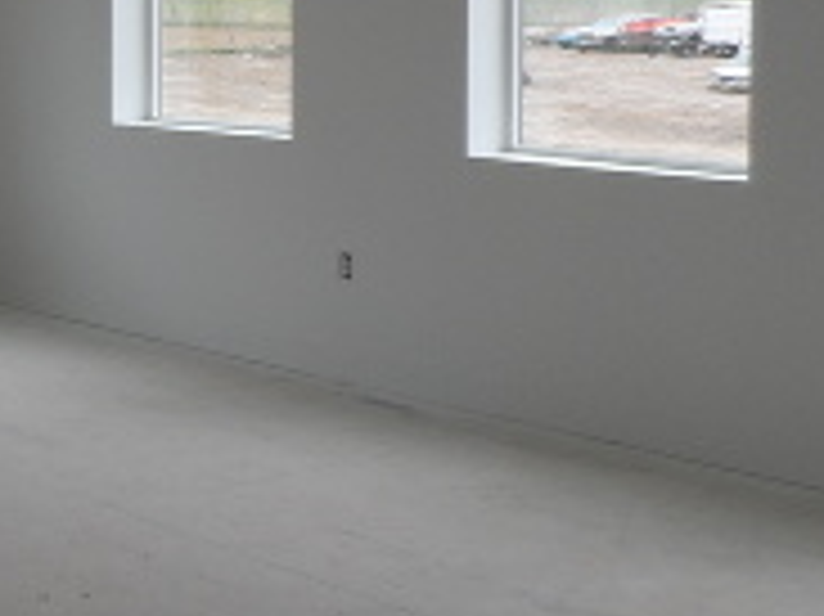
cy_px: 148
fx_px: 1998
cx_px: -54
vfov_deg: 17.4
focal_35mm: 84
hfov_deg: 22.2
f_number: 3.2
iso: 80
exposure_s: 1/250
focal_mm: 4
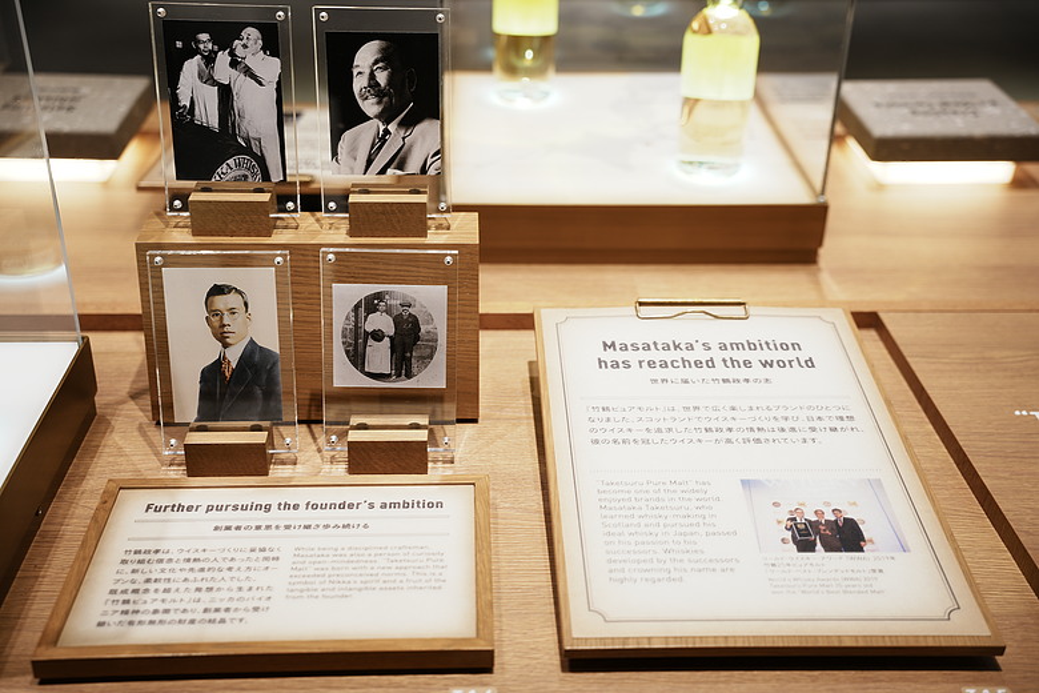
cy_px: 346
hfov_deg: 44.1
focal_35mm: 44
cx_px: 520
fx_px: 1281
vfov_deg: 30.3
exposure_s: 1/13
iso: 125
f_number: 3.2
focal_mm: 44.4
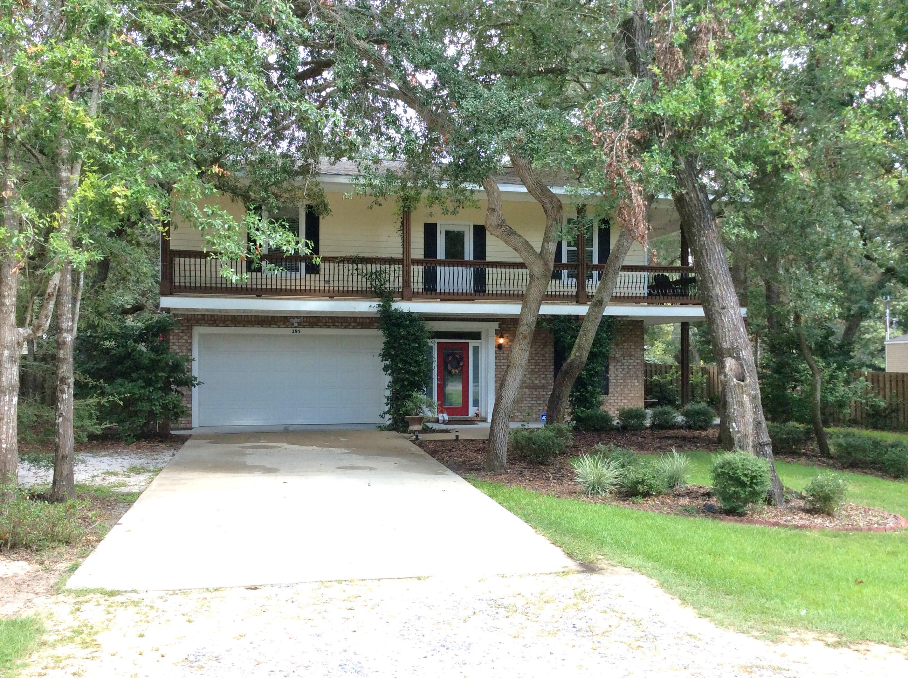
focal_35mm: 33
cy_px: 339
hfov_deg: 55.4
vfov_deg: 42.8
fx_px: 864
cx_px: 454
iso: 32
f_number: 2.4
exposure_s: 1/263
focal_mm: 3.3
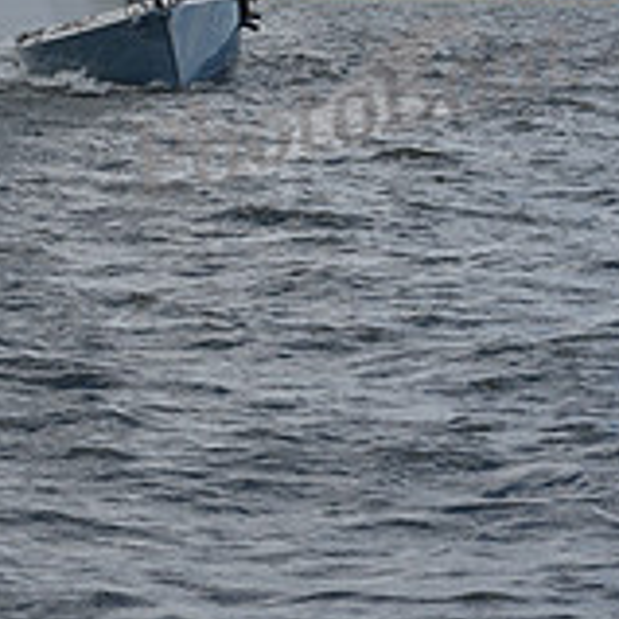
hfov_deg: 6.9
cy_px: -444
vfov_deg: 6.7
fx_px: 5139
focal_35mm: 254
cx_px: -68
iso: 250
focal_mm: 82
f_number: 11
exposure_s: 1/800
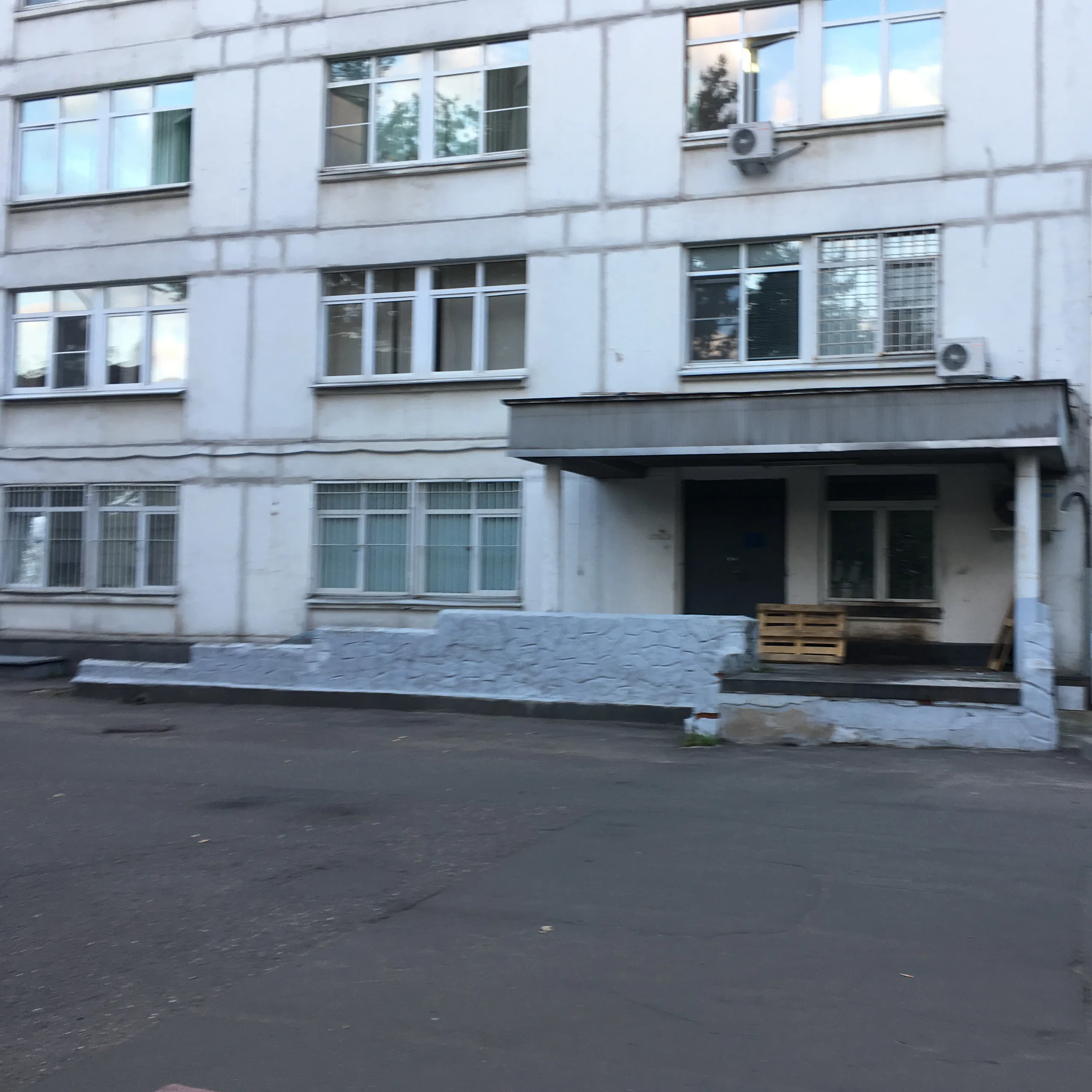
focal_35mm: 35
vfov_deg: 47.2
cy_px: 549
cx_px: 666
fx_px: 1249
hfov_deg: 46.9
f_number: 2.2
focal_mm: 4.15
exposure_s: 1/50
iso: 32
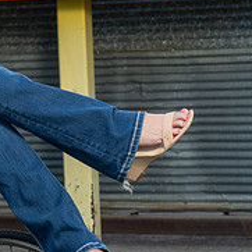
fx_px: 1417
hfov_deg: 9.9
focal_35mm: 172
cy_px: 40
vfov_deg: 10.1
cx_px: -114
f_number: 4
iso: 500
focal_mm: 63
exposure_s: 1/200
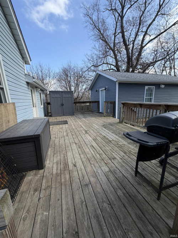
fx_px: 96
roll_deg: +1.5
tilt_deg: -12.0
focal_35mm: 14
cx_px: 89
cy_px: 119
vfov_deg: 102.1
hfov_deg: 85.7
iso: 40
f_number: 2.2
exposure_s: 1/602
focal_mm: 2.22
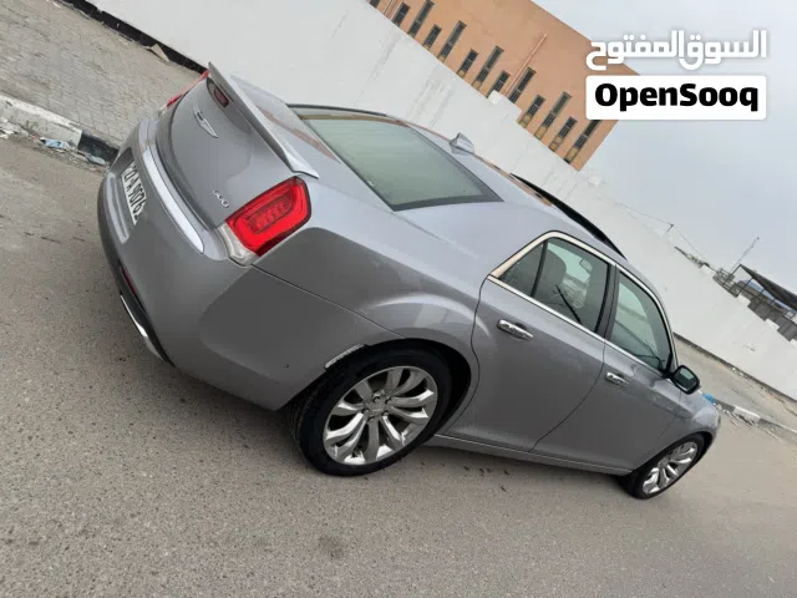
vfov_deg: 56.8
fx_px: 553
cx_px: 398
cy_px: 299
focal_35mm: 24
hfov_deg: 71.6
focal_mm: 6.76
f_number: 1.78
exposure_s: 1/1721
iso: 80
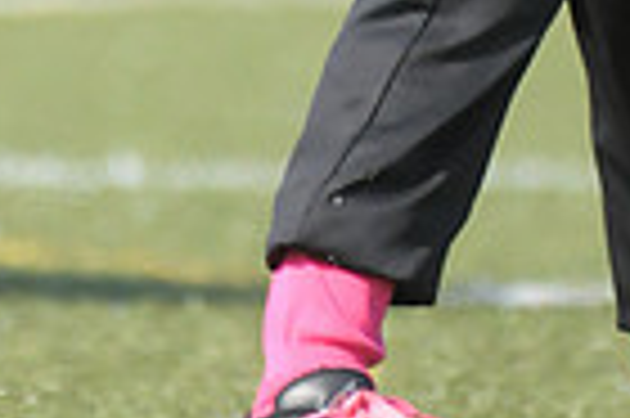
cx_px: 578
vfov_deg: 0.8
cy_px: -643
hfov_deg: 1.1
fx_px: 31515
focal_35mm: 1803
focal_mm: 290
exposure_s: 1/6400
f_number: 4
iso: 1600
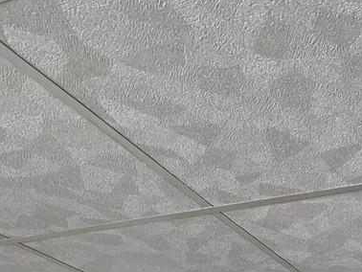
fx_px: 576
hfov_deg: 31.6
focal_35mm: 55
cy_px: 533
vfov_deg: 18.4
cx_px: 382
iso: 500
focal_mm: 2.2
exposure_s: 1/60
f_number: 2.2
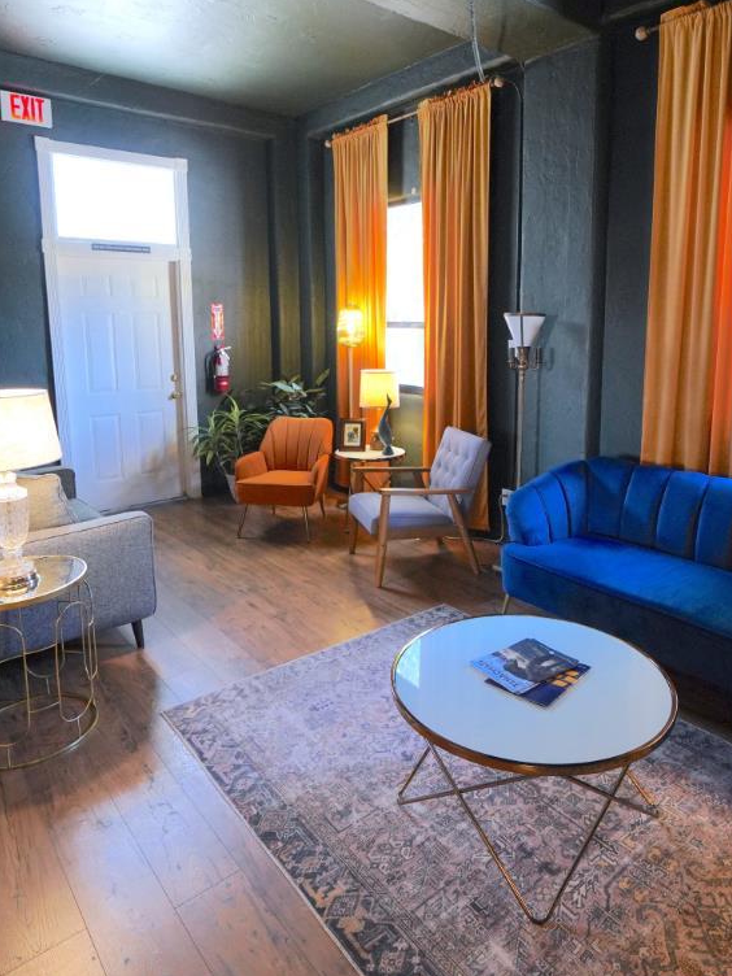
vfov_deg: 73.2
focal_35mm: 23
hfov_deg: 58.5
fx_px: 648
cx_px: 430
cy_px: 395
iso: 1250
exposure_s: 1/80
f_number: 4
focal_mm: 12
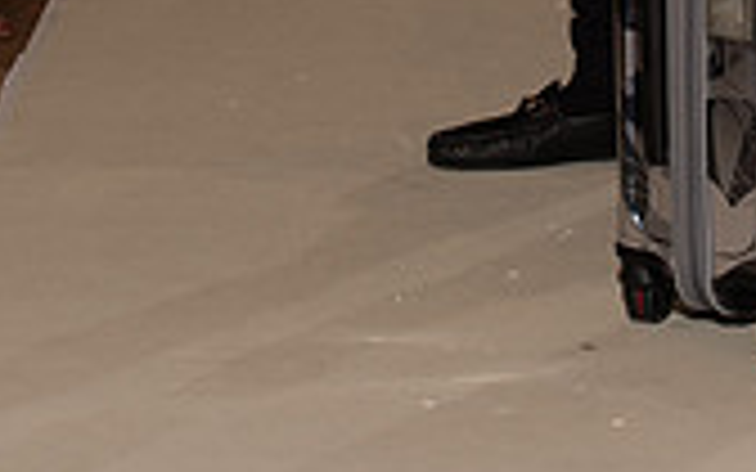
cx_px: 452
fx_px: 5068
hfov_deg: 8.5
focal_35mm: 246
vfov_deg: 5.2
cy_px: -521
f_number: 9
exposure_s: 1/250
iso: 800
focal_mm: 90
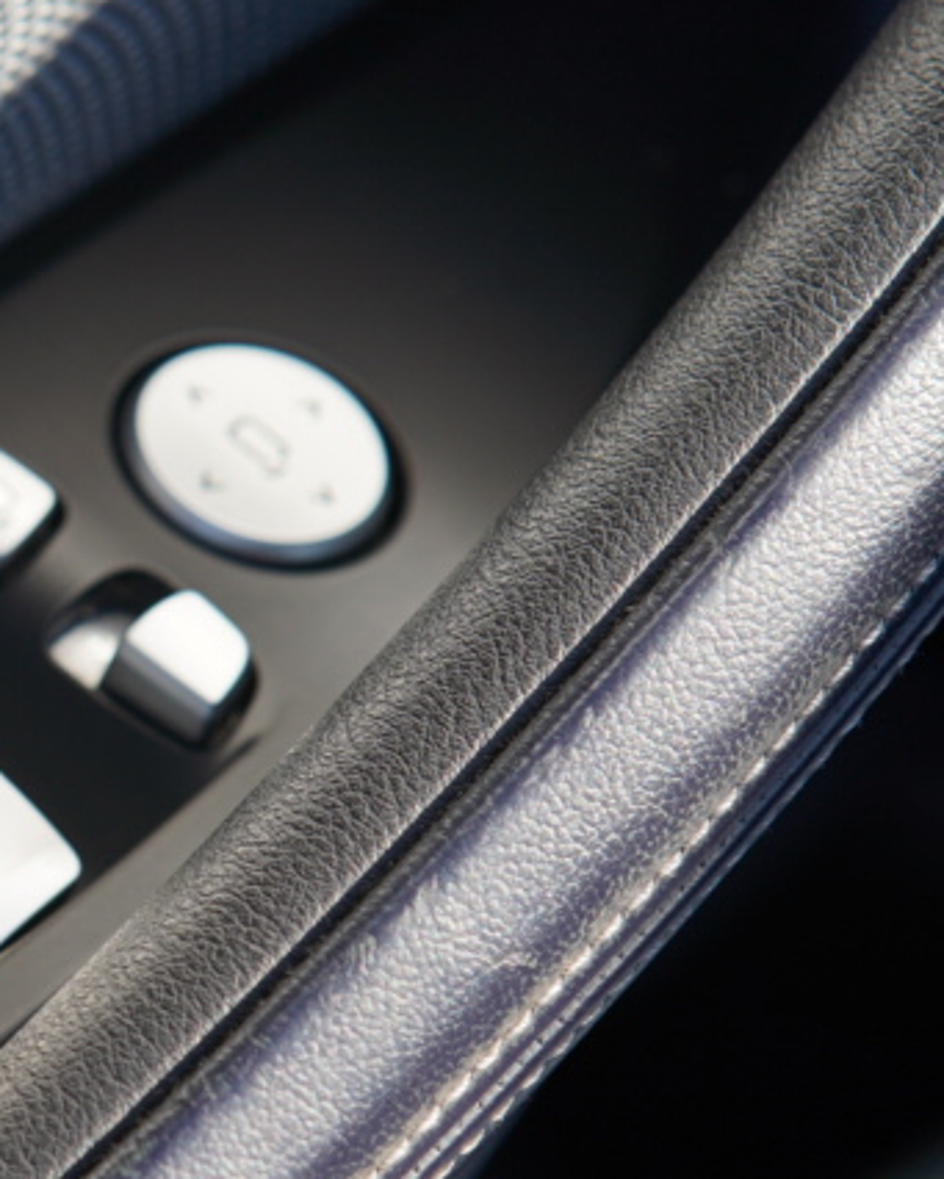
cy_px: 769
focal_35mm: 303
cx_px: -269
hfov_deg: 5.1
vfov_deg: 6.4
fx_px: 10578
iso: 100
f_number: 4.5
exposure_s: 1/200
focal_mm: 85
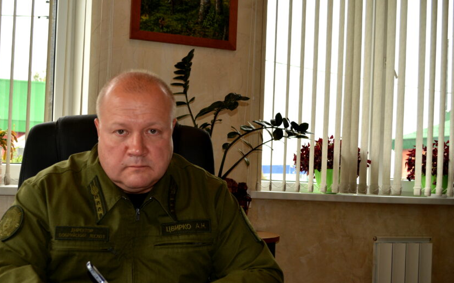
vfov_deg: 26.3
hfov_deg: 40.8
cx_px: 176
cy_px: 166
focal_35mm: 49
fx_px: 606
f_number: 4.2
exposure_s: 1/125
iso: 220
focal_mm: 26
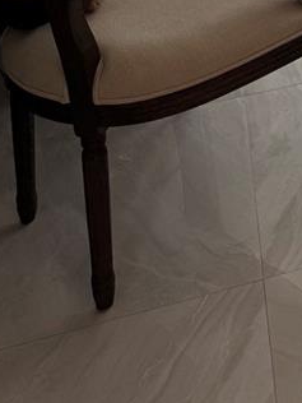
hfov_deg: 14.2
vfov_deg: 17.4
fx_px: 1059
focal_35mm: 91
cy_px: -328
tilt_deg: -14.3
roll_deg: +1.5
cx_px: 556
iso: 64
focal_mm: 6.76
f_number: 1.78
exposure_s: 1/236
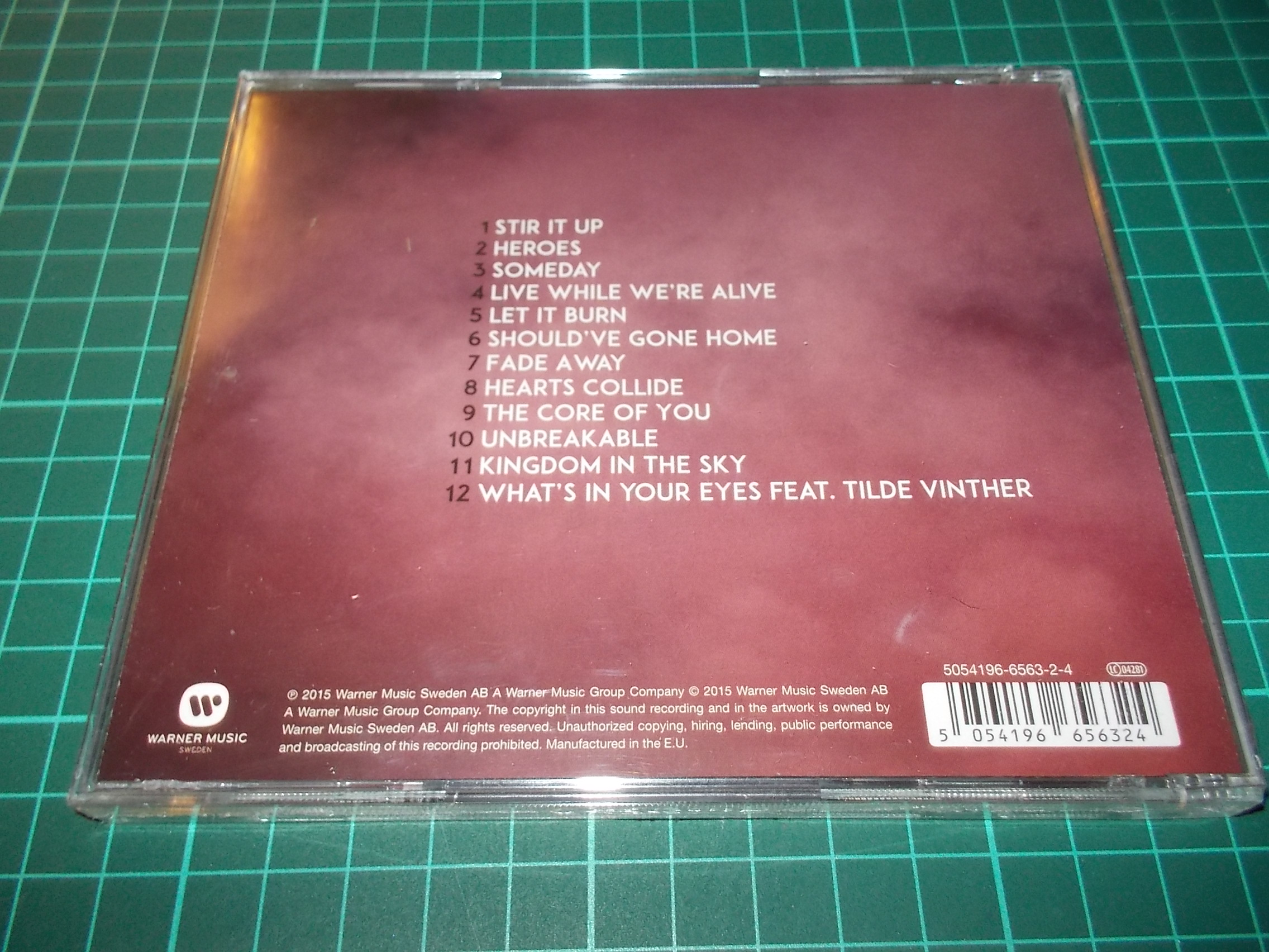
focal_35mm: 29
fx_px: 1063
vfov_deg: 48.2
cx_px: 634
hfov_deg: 61.7
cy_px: 476
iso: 200
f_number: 3.3
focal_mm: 4.1
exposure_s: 1/30
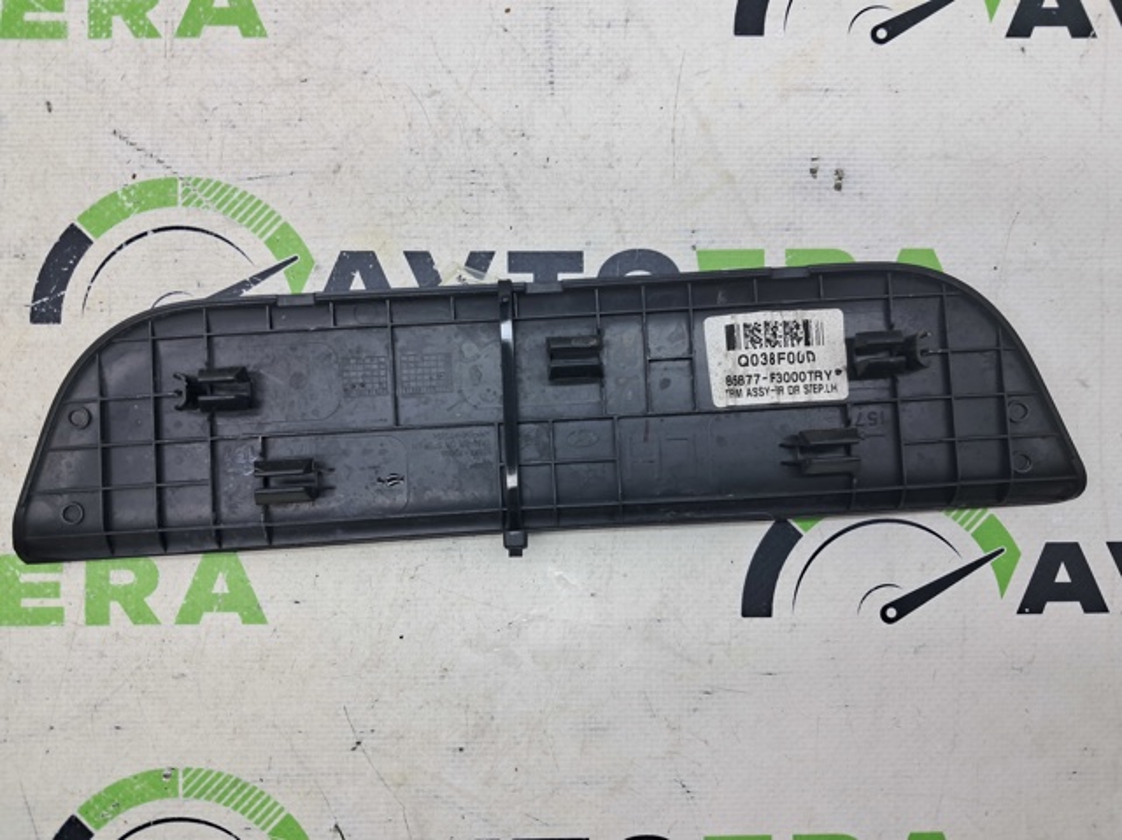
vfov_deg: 51.3
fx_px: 874
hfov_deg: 65.4
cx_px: 561
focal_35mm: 27
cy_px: 420
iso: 50
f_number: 1.8
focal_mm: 4
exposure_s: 1/50
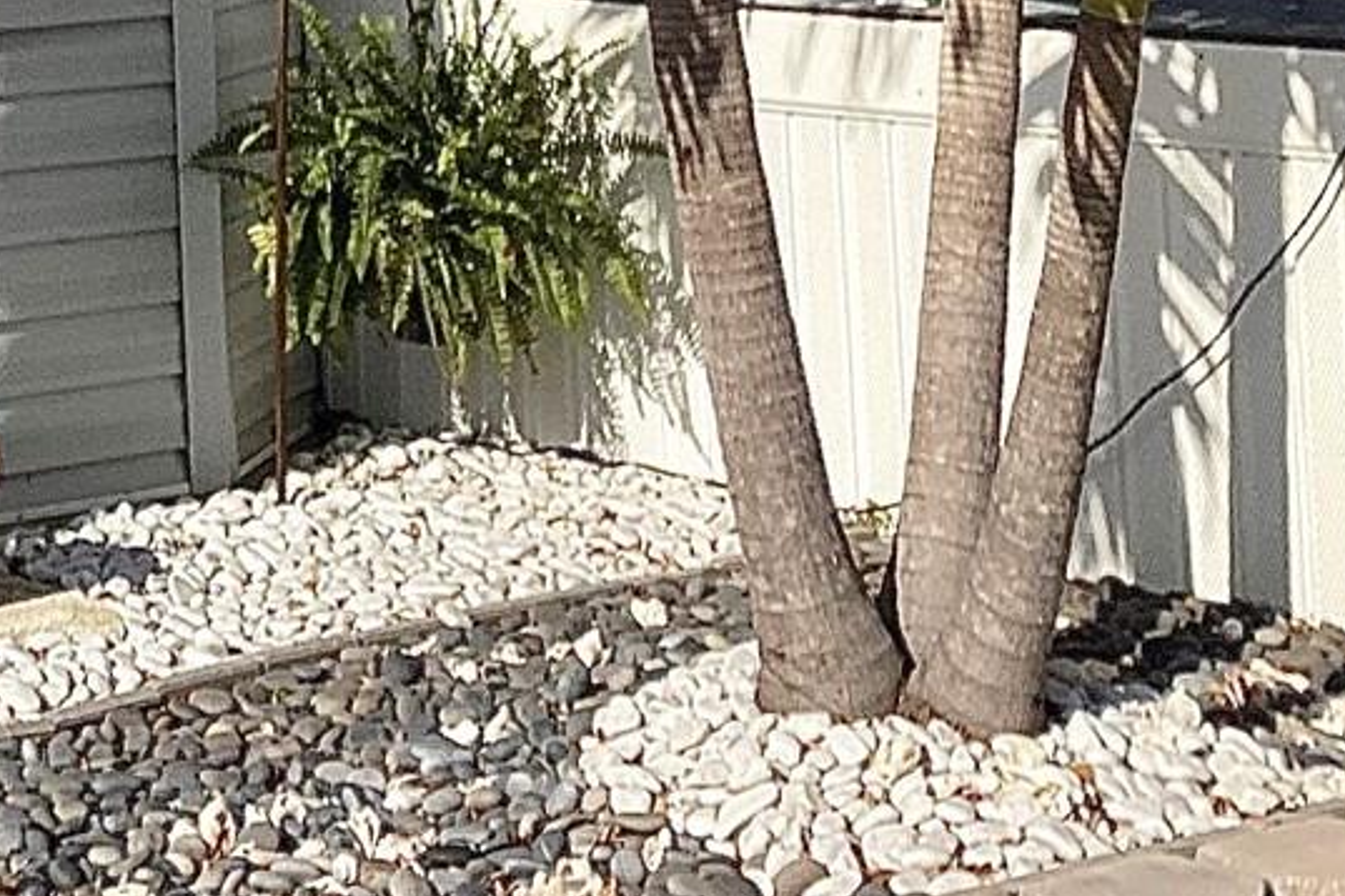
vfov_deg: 13.3
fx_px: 3586
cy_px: -548
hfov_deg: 19.6
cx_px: -381
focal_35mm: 96
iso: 25
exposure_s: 1/2262
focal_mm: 3.3
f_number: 2.4
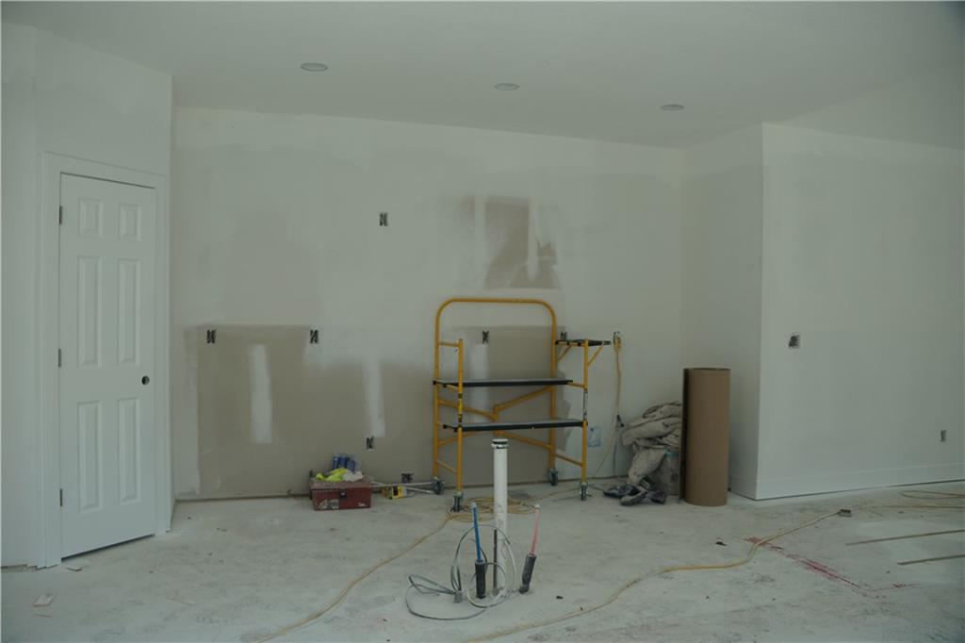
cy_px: 322
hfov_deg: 61.9
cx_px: 482
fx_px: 804
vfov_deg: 43.6
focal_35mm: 30
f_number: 4
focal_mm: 20
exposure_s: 1/160
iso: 200
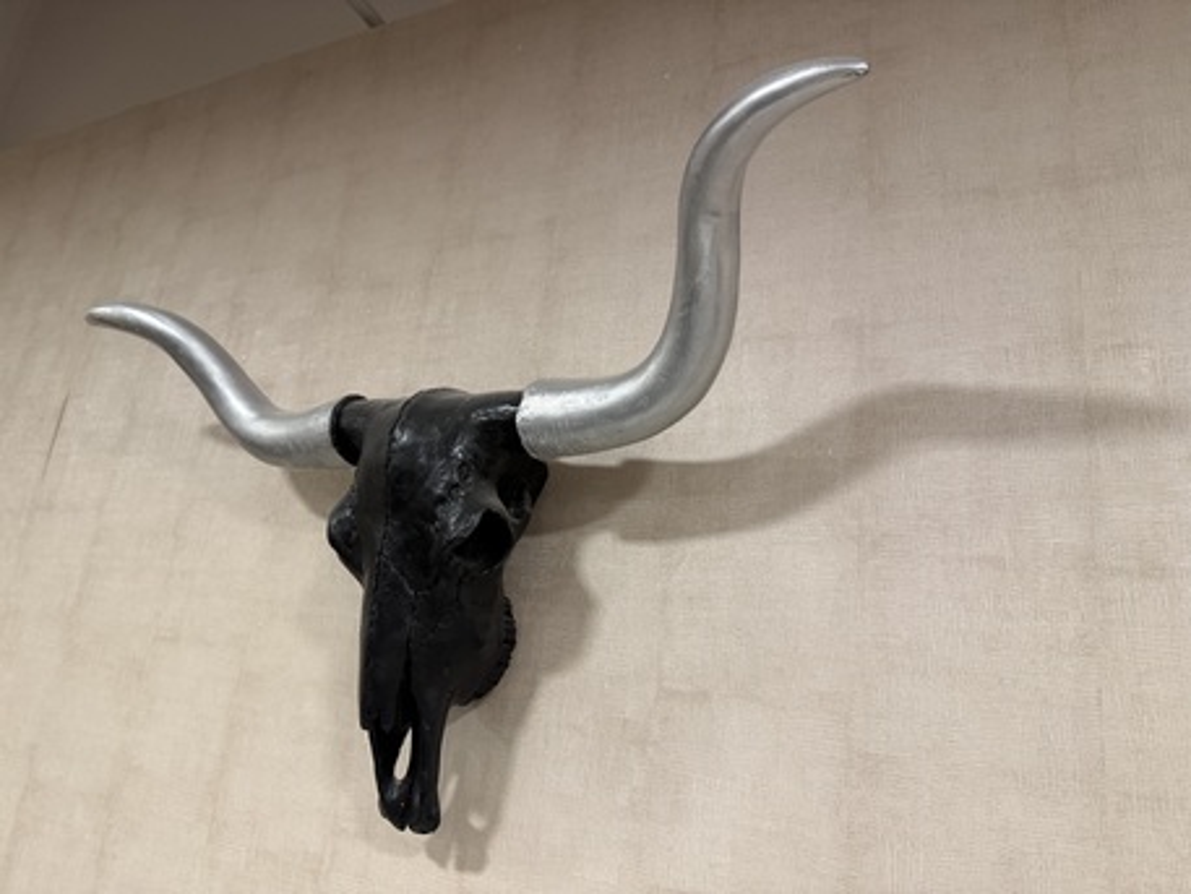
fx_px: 826
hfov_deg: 71.6
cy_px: 447
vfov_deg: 56.8
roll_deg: -8.0
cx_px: 596
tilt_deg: +17.1
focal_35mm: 24
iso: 320
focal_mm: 6.76
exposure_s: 1/60
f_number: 1.78
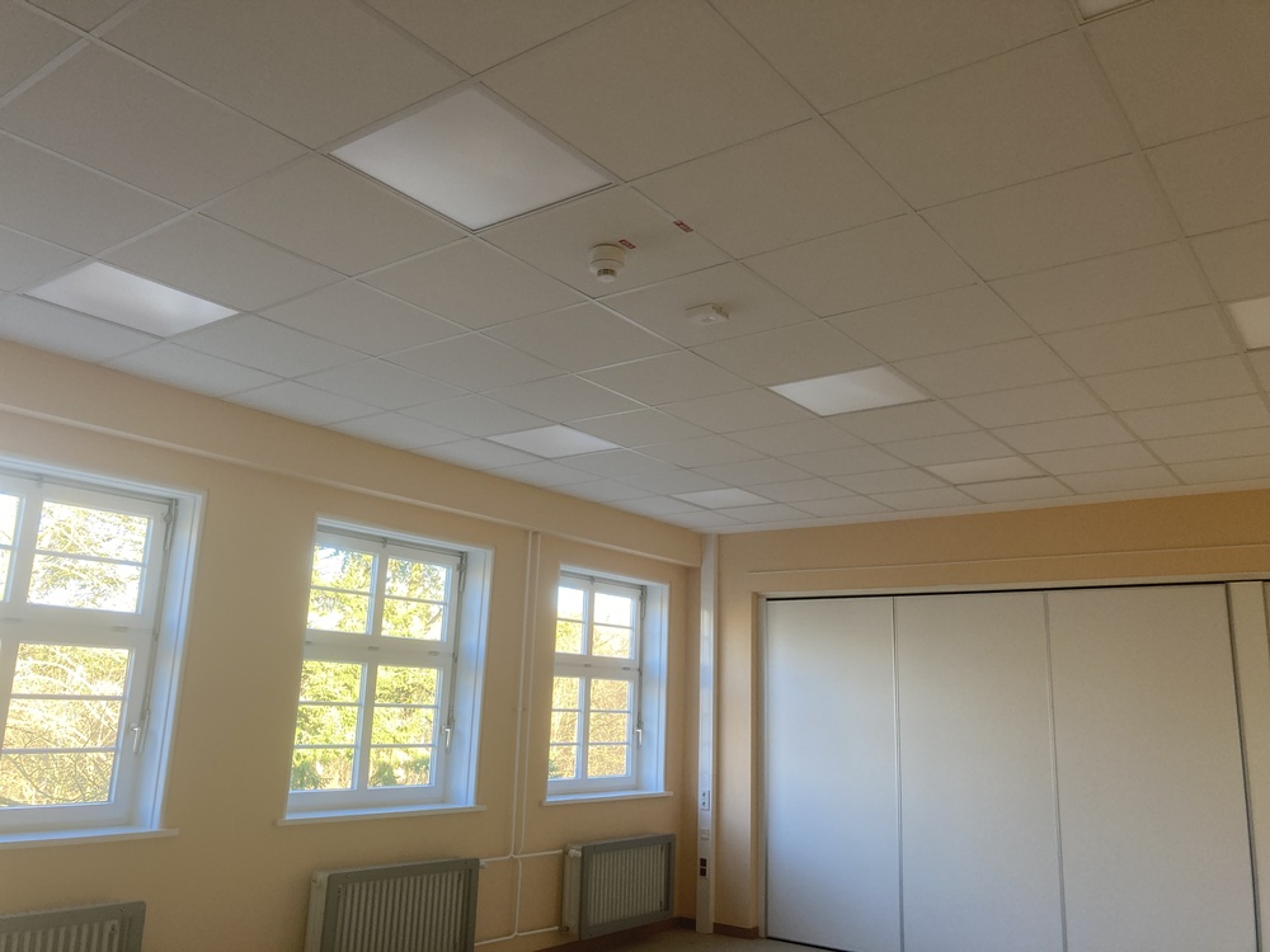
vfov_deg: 49.7
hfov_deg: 63.4
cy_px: 476
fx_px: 1027
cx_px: 635
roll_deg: -1.2
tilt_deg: +15.4
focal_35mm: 28
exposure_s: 1/71
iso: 80
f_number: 1.8
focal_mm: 3.99
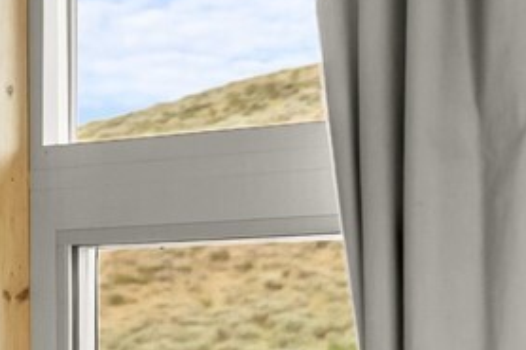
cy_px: 376
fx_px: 2620
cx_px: -913
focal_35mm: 179
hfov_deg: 9.6
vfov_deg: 7.6
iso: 400
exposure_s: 1/125
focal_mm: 29.4
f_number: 2.8
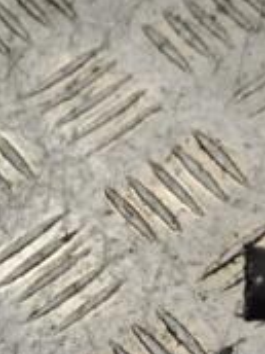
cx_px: 577
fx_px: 1848
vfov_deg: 10.9
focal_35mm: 181
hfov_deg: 7.8
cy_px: 204
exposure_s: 1/50
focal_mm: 36
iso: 100
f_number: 5
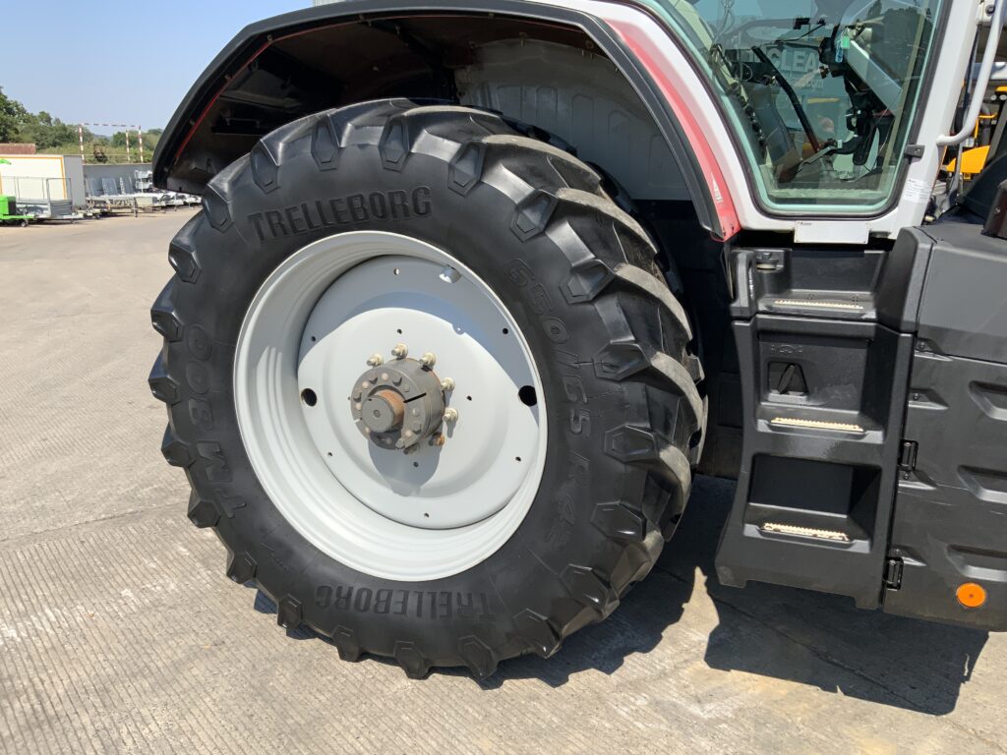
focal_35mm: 29
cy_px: 378
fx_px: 844
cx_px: 504
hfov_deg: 61.7
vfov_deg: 48.2
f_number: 1.8
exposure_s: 1/1342
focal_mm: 3
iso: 16
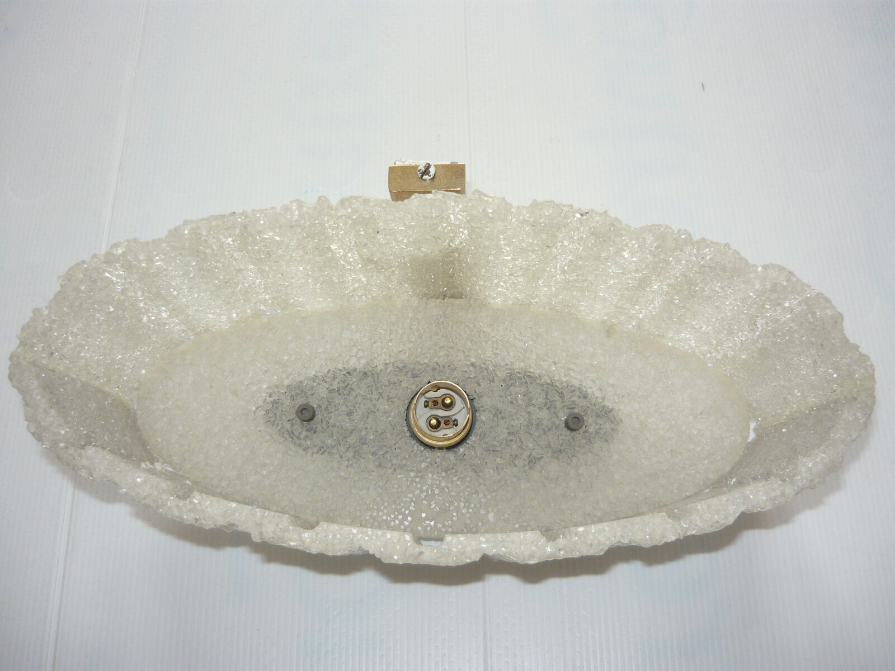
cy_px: 336
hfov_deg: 55.4
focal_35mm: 33
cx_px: 448
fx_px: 853
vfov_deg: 42.9
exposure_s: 1/60
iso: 100
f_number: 2.8
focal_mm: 5.5
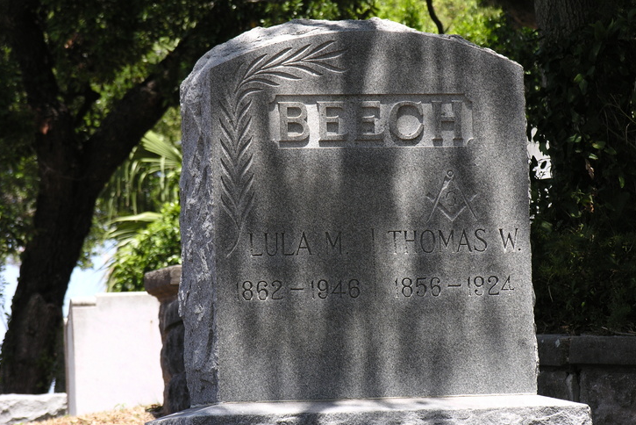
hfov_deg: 9.4
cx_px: 329
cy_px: 260
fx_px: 3853
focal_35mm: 218
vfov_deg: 6.3
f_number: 4.6
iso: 50
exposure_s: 1/200
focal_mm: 49
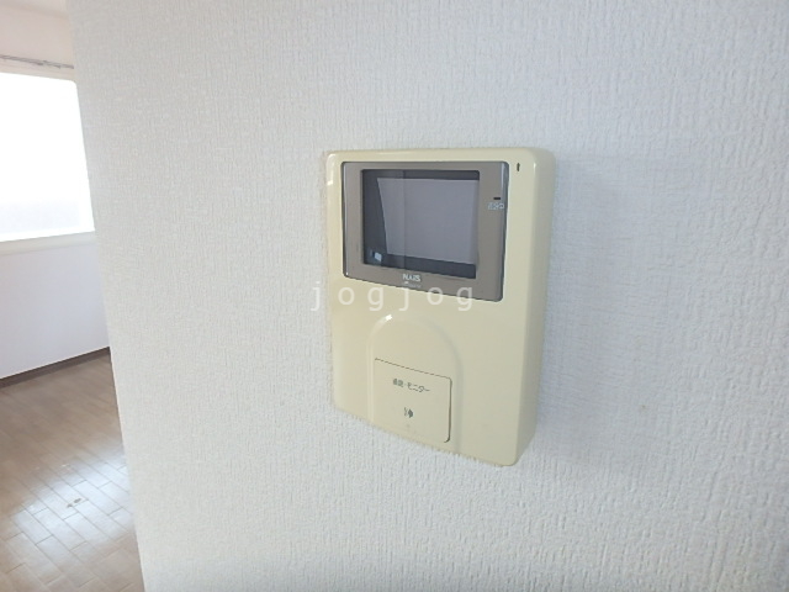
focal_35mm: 21
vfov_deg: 63.4
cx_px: 394
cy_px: 296
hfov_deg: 79.0
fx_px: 479
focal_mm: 3.7
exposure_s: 1/40
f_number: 3.5
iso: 200
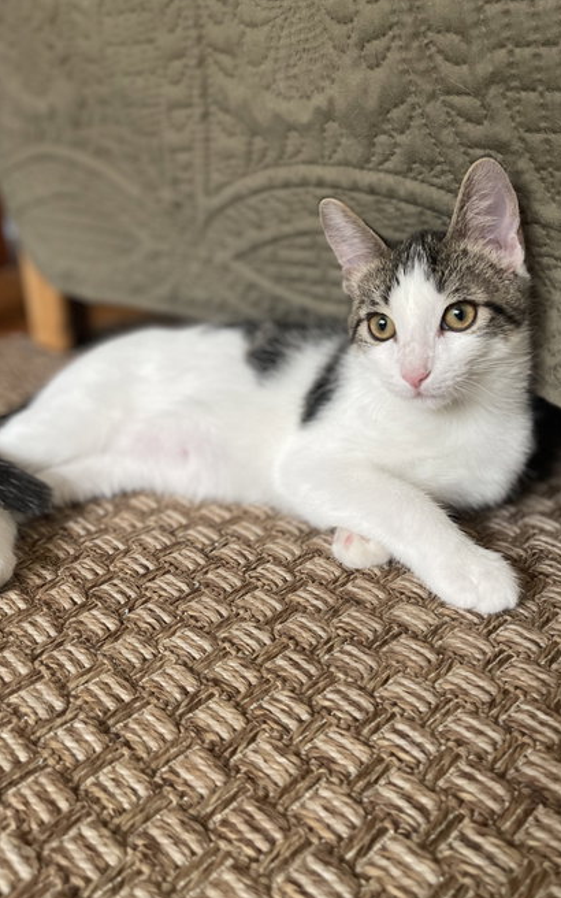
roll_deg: -0.5
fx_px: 685
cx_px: 339
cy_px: 454
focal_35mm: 28
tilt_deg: -24.0
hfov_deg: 44.3
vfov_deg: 66.5
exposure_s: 1/60
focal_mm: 5.1
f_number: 1.6
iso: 320
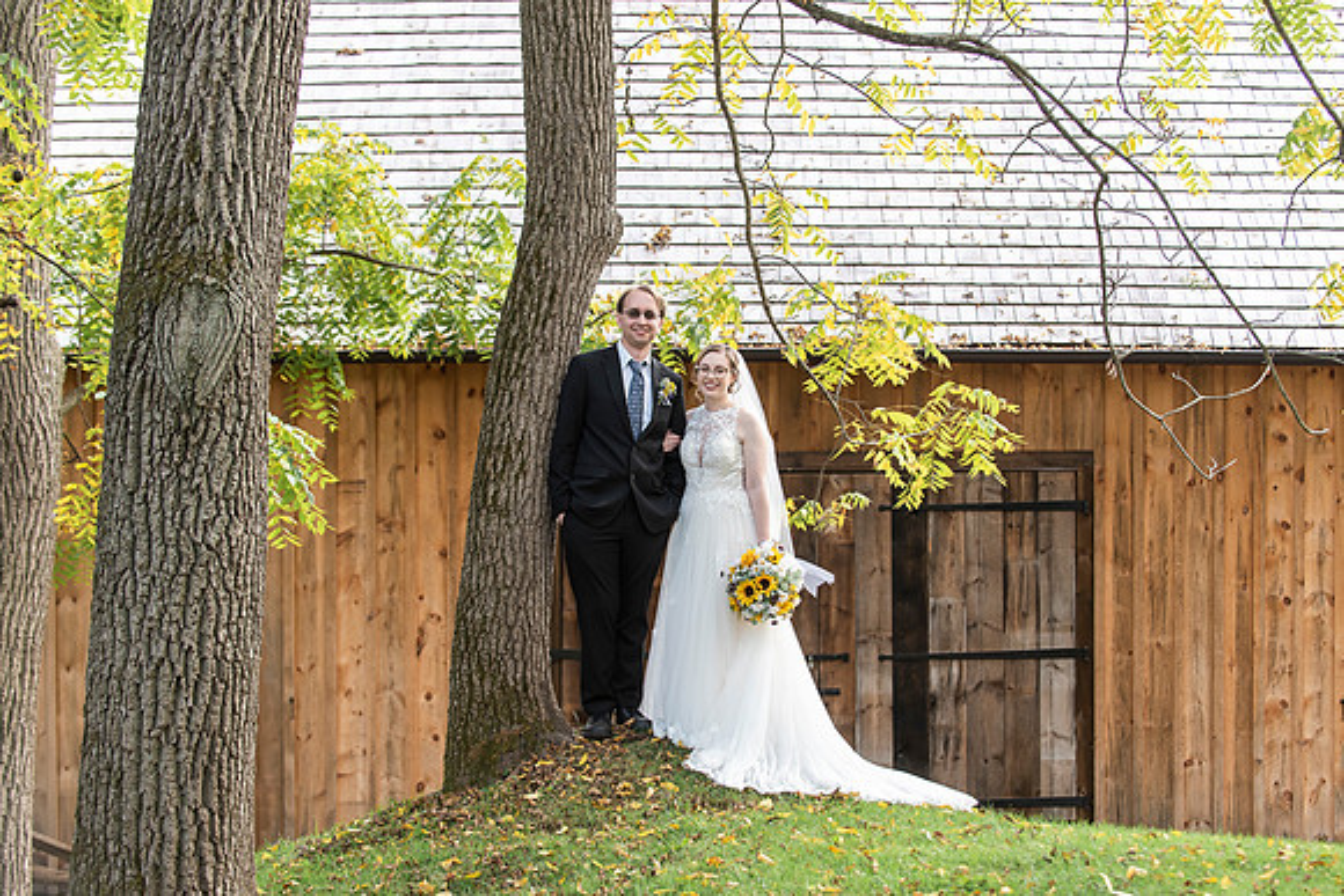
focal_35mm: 80
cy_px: 461
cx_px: 709
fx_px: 2992
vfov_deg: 17.0
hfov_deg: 25.3
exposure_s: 1/250
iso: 400
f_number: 3.5
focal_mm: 75
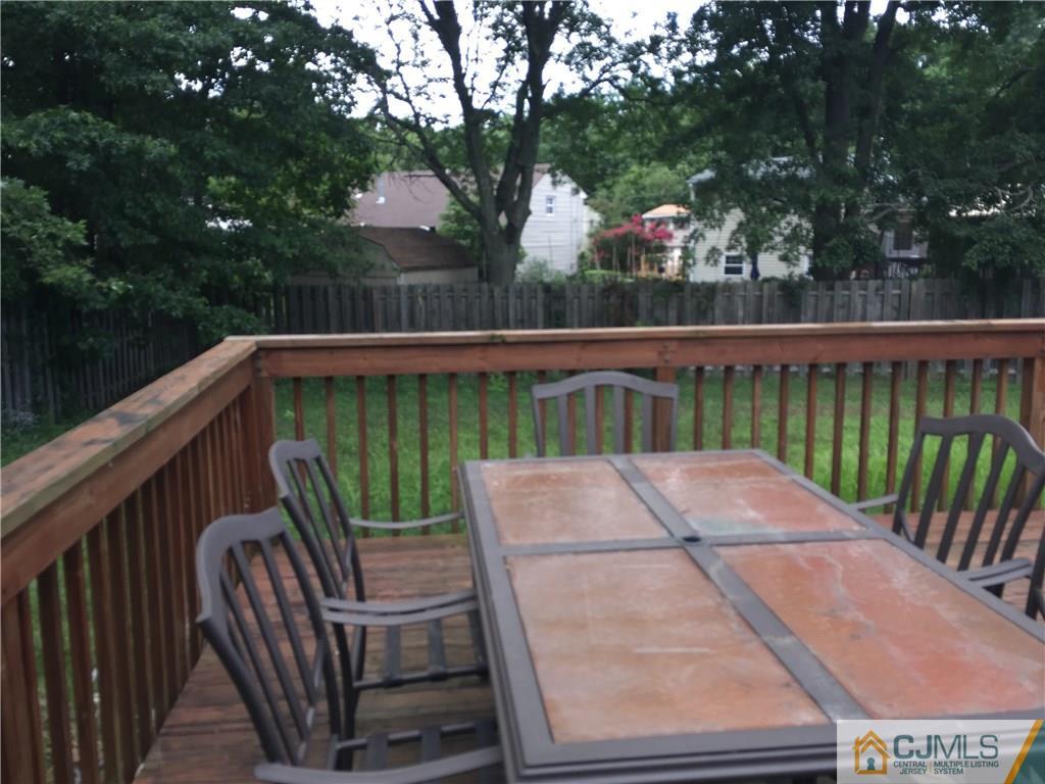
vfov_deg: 48.2
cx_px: 522
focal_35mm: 29
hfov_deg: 61.7
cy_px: 392
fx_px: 875
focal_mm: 4.15
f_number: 2.2
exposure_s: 1/138
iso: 32
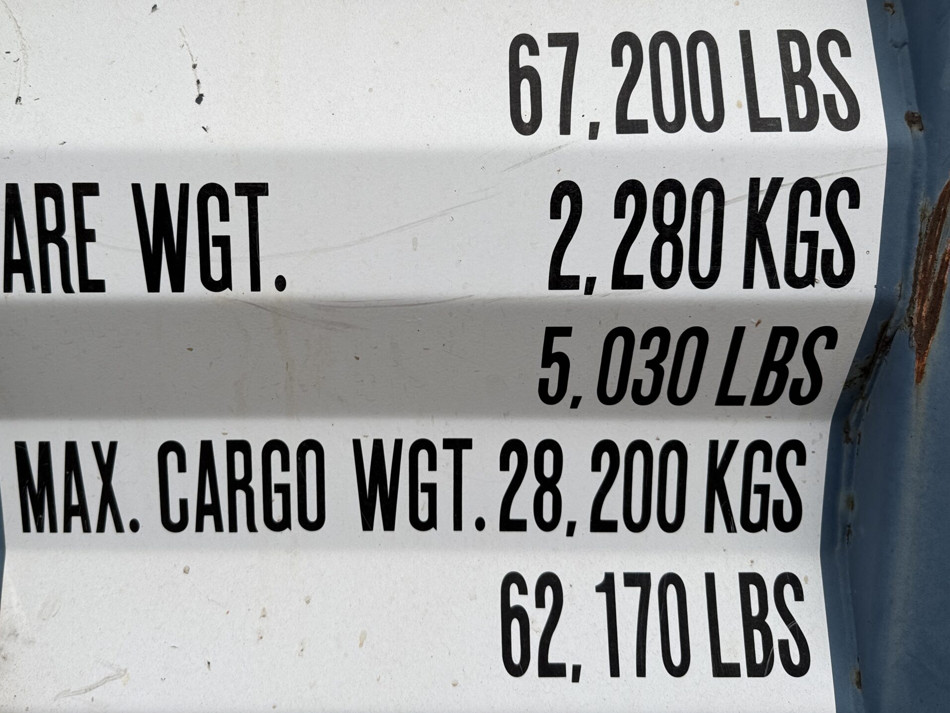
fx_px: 878
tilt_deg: -12.1
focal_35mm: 32
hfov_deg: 56.5
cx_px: 389
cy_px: 269
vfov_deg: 43.8
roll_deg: -0.2
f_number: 1.78
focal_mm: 6.76
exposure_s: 1/379
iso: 80
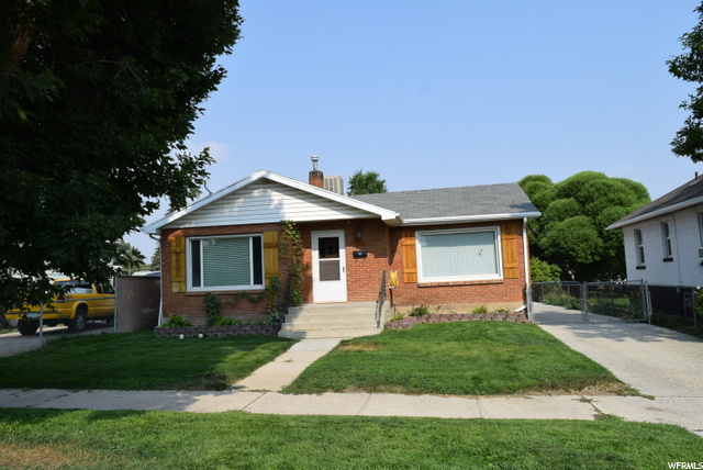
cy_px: 235
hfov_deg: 67.3
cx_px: 352
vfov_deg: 48.0
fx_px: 528
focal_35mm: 27
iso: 200
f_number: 10
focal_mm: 18
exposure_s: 1/400
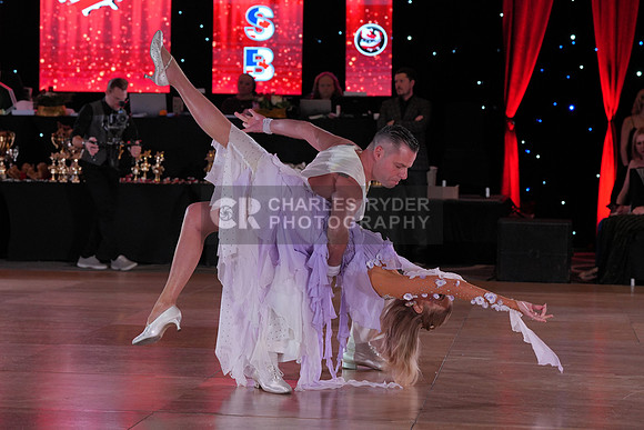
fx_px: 1557
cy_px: 215
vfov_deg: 15.7
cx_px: 322
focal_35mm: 87
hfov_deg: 23.4
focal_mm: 87
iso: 1600
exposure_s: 1/400
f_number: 5
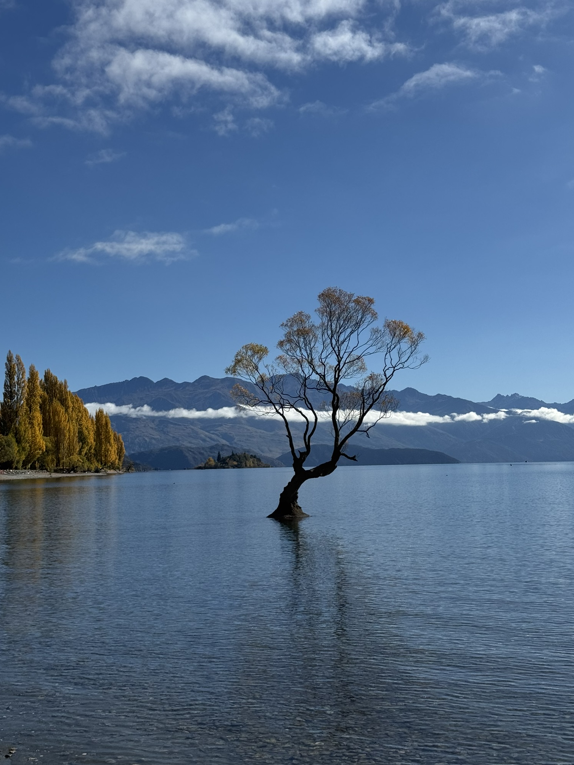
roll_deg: +1.7
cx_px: 288
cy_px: 378
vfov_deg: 38.9
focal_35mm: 49
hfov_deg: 29.7
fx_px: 1083
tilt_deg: +4.1
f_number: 1.78
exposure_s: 1/9009
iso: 64
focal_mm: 6.76
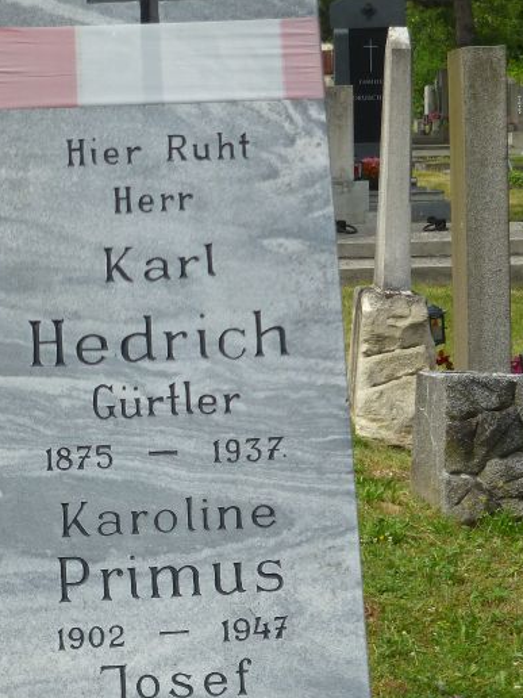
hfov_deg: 9.6
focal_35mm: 155
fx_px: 3122
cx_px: 126
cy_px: 586
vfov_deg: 12.7
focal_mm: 13.3
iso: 100
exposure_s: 1/320
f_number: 5
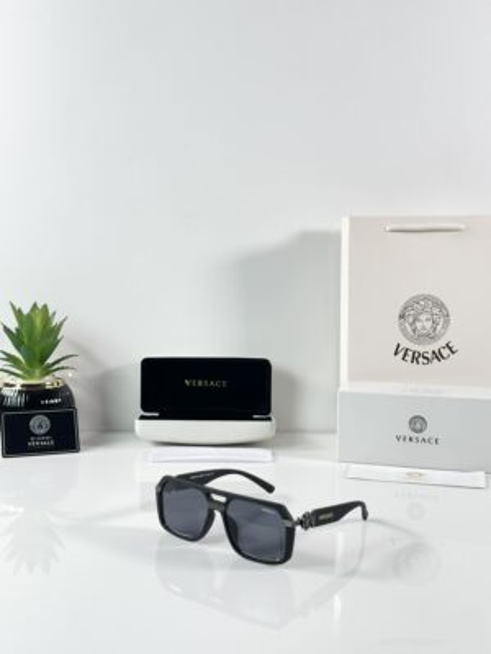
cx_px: 246
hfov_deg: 30.3
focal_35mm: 48
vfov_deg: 39.7
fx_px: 908
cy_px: 327
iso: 80
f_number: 1.78
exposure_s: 1/100
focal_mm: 6.86
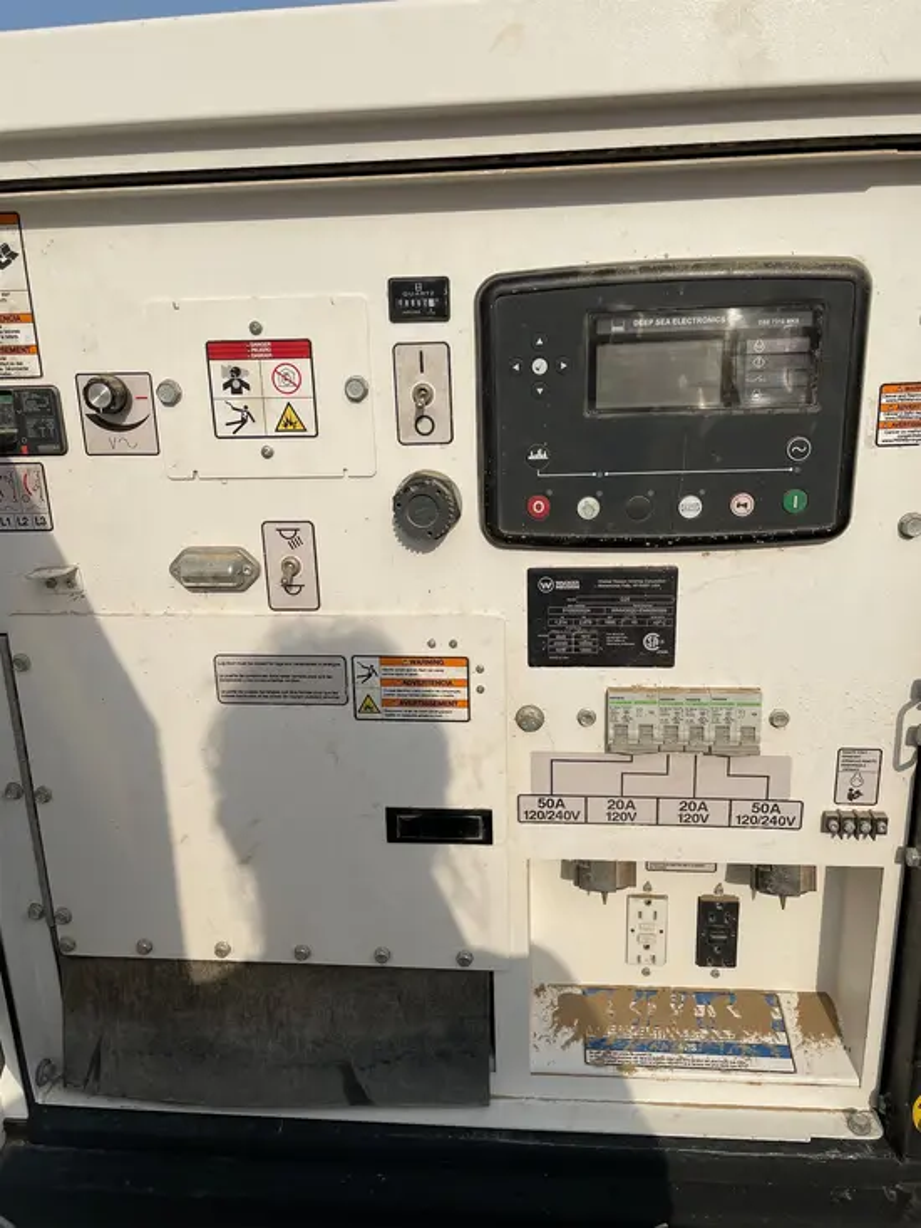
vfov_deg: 67.3
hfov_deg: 53.1
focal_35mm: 26
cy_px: 614
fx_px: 922
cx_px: 460
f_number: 1.6
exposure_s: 1/5814
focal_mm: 4.2
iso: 32
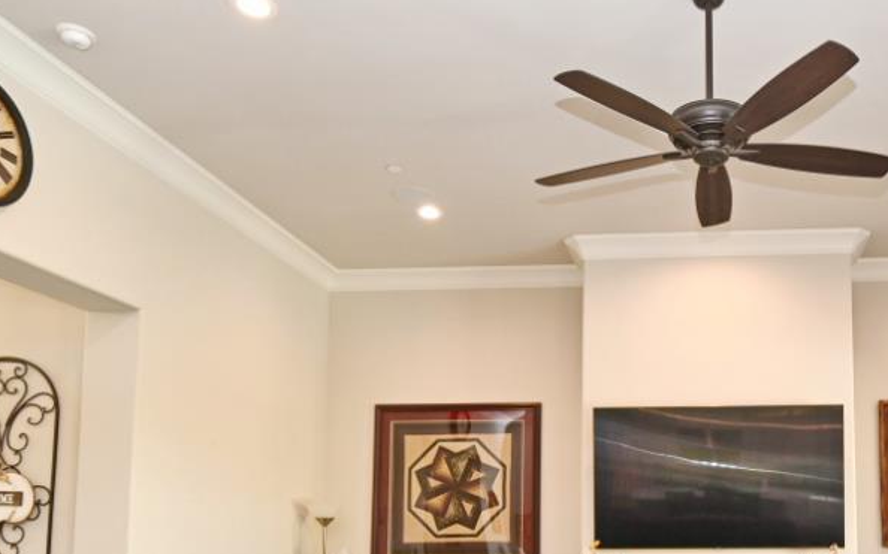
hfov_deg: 51.8
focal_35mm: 36
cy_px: 473
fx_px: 871
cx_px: 659
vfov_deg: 33.8
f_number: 4
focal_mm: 14
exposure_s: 1/60
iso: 500
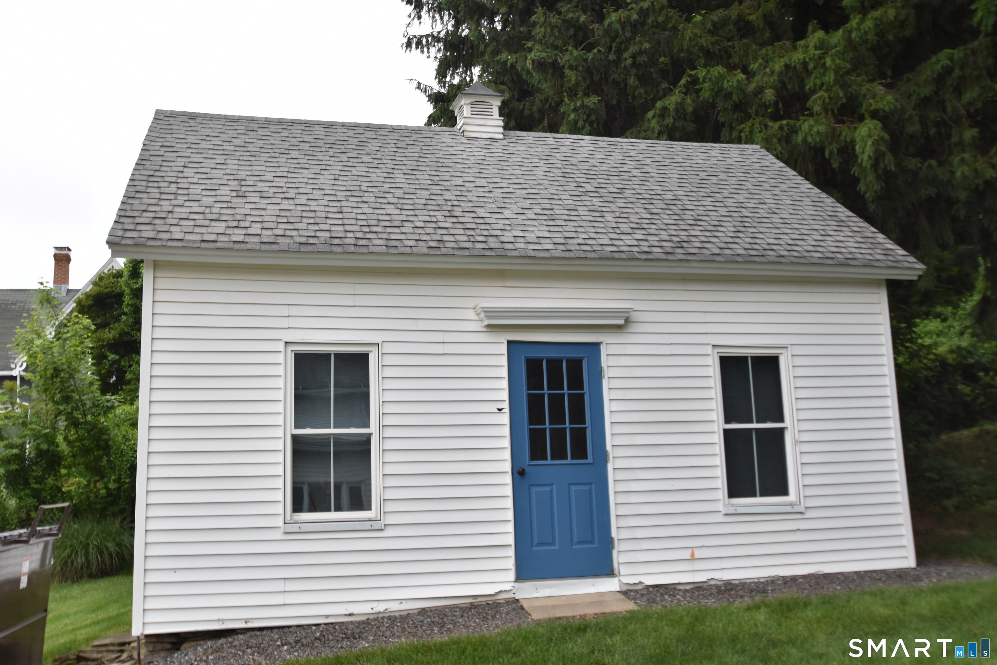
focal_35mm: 32
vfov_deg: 41.7
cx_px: 498
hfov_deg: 59.5
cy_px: 332
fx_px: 872
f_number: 8
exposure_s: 1/250
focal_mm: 21
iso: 400
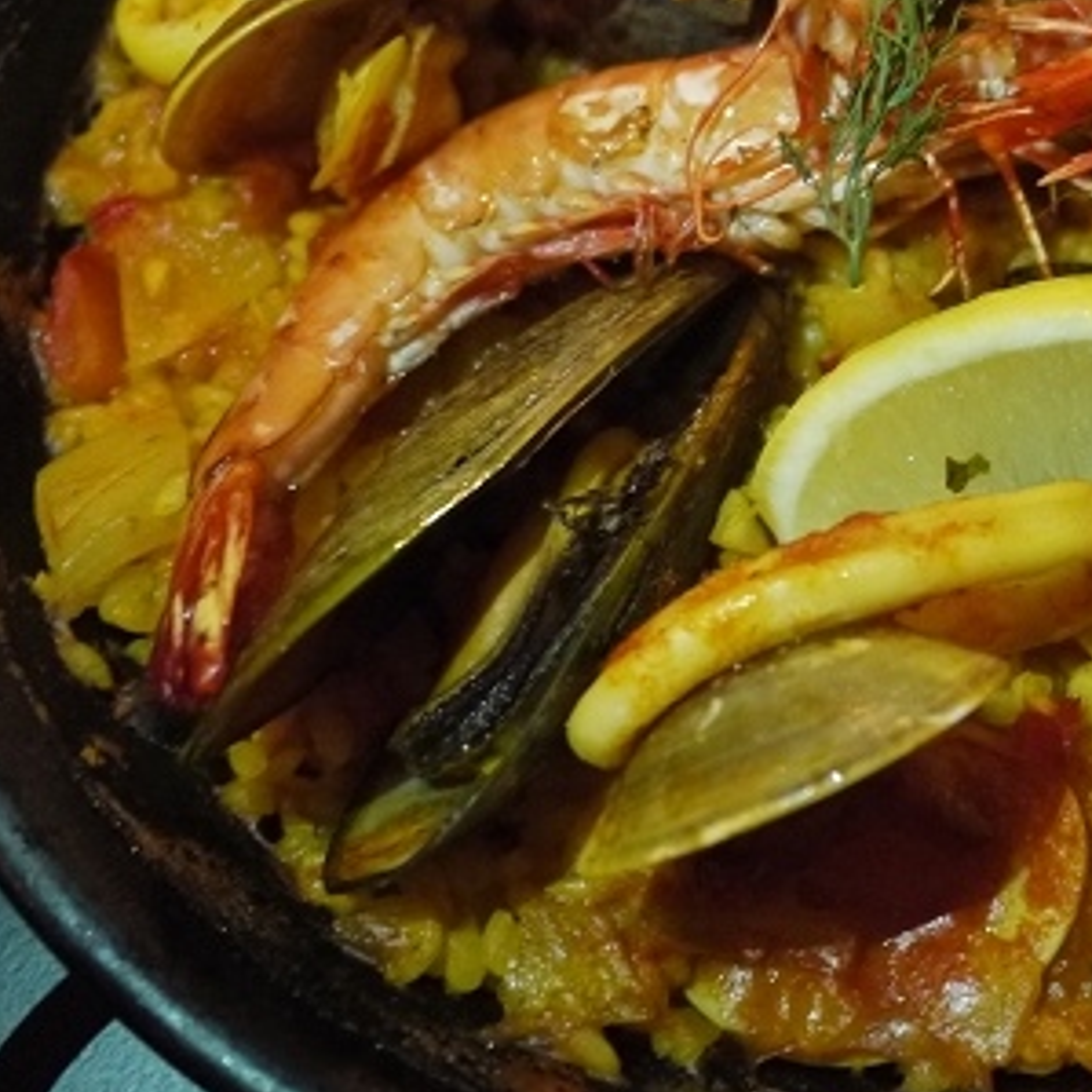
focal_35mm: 53
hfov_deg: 31.3
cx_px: 895
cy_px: 340
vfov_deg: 31.9
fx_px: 1892
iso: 800
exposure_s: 1/20
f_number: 2.5
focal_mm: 14
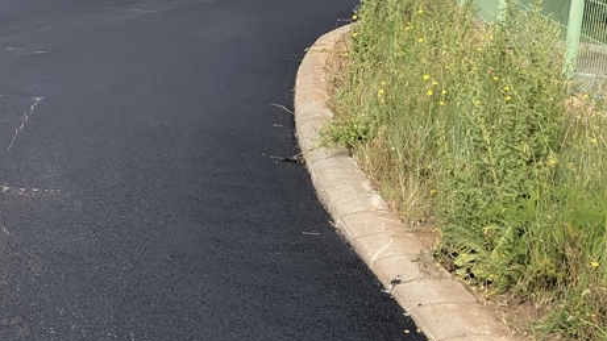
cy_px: 252
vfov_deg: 14.0
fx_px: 1384
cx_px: -9
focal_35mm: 86
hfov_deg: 23.6
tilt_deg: -14.7
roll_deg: -0.8
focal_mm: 4
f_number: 1.8
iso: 20
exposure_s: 1/615
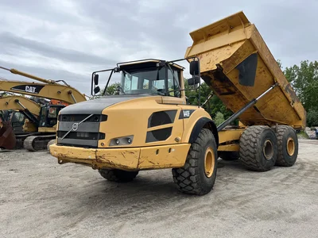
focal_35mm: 26
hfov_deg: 67.3
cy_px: 119
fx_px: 239
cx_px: 159
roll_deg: +0.7
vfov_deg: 53.1
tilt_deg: +0.5
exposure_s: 1/2755
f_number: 1.6
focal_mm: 5.1
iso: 50
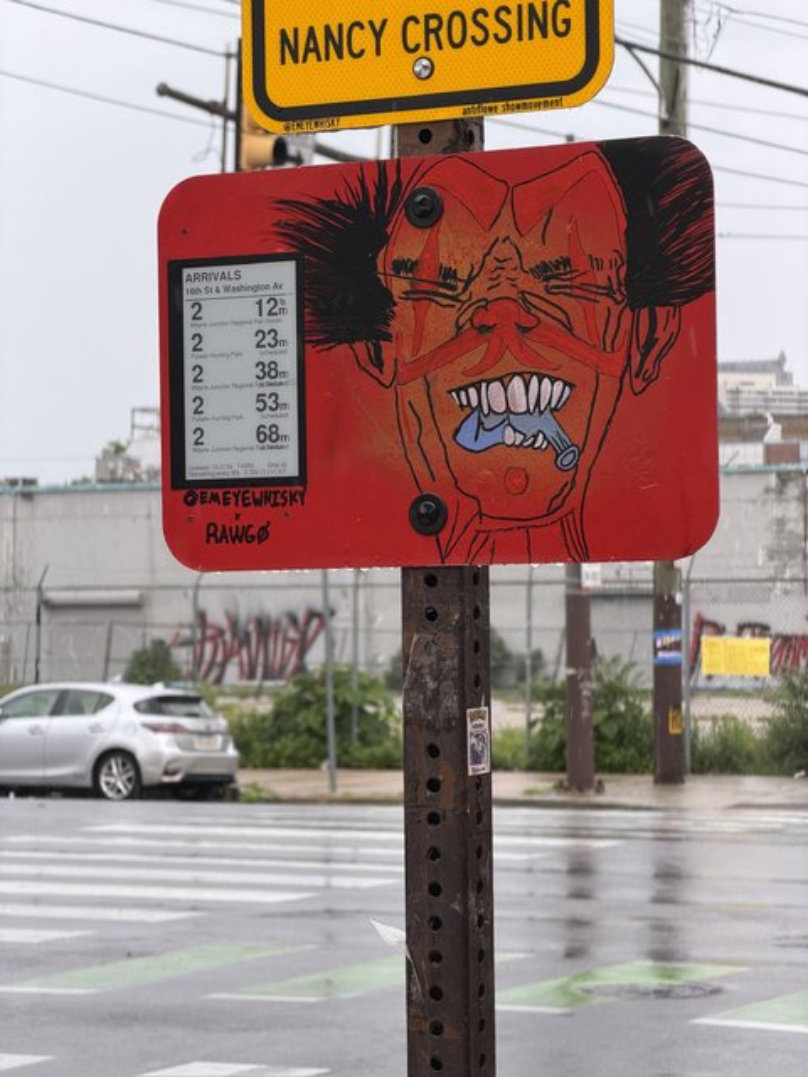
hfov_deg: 14.8
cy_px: 538
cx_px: 404
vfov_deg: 19.6
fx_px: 3112
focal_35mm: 100
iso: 50
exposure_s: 1/365
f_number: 2.8
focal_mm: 16.89
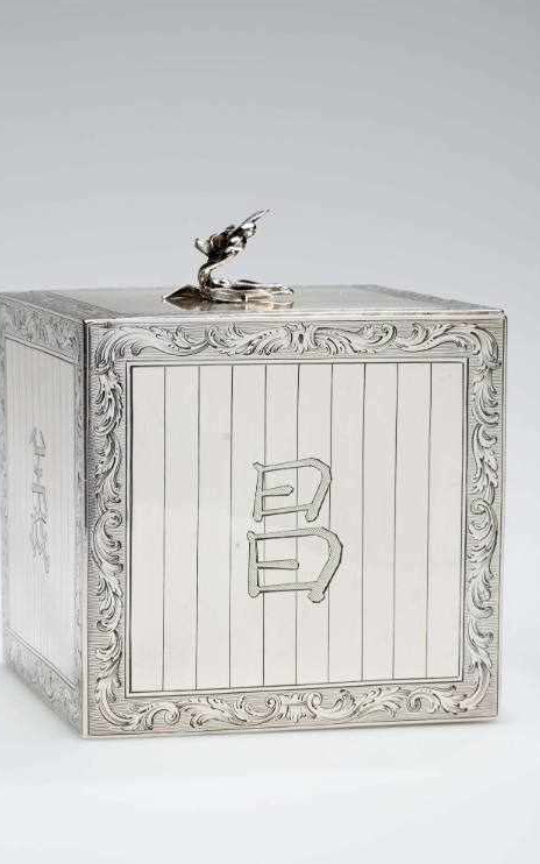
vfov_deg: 19.3
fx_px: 2542
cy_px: 430
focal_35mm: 108
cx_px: 258
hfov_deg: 12.1
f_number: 22
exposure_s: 1/160
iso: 100
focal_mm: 105
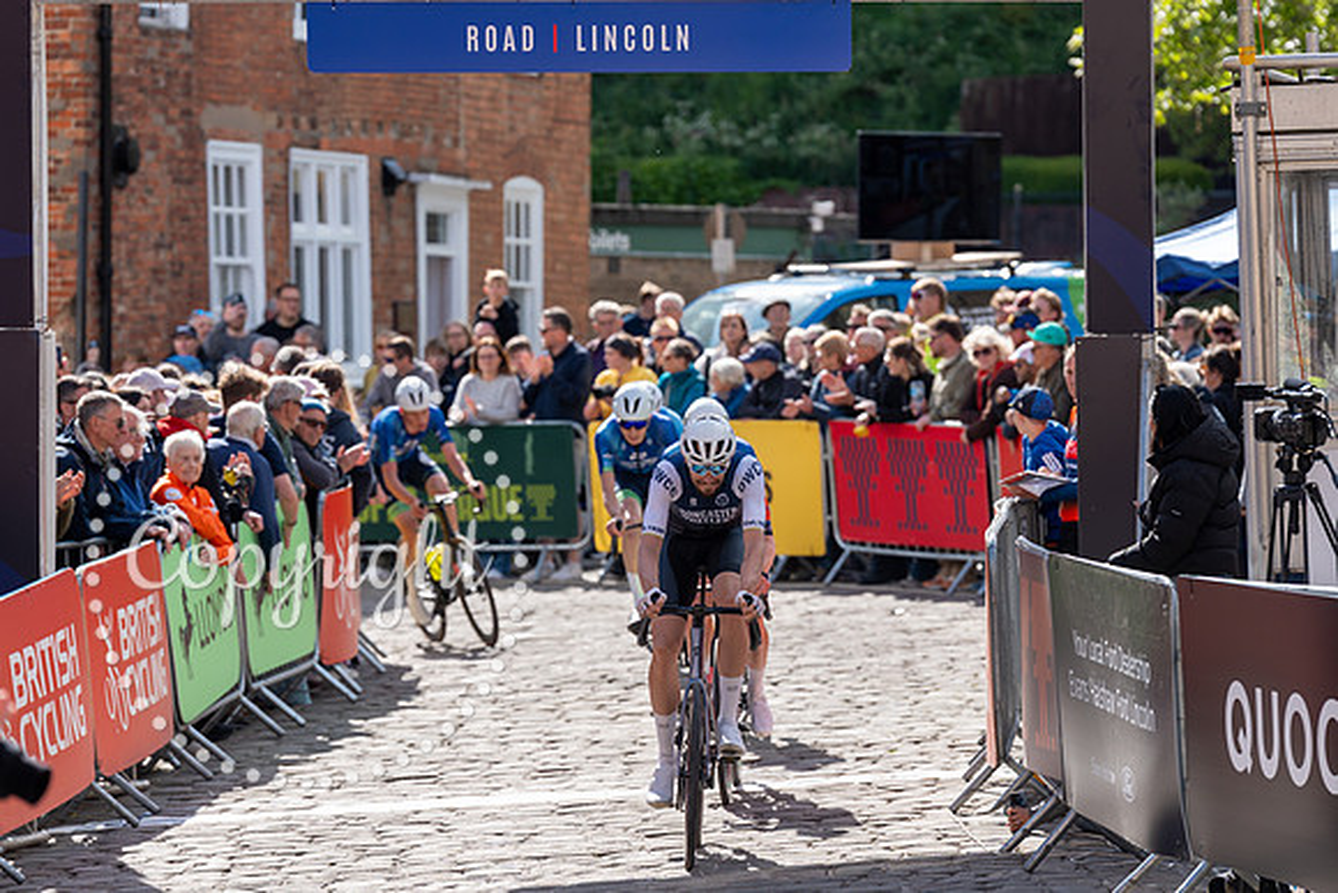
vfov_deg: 7.5
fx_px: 6793
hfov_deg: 11.2
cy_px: 446
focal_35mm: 183
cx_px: 669
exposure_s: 1/1000
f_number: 4
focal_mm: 170
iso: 160
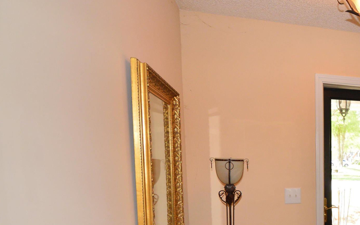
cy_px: 185
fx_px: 334
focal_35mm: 34
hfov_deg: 44.6
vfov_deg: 35.9
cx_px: 387
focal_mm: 10
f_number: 4.5
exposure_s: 1/80
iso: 400
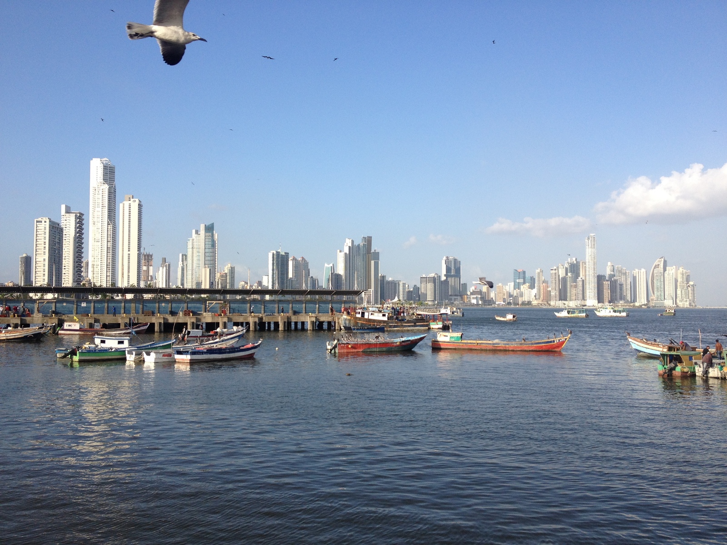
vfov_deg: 40.7
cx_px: 364
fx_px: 735
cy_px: 272
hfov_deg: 52.6
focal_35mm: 35
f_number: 2.4
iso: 50
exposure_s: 1/1346
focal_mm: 4.28
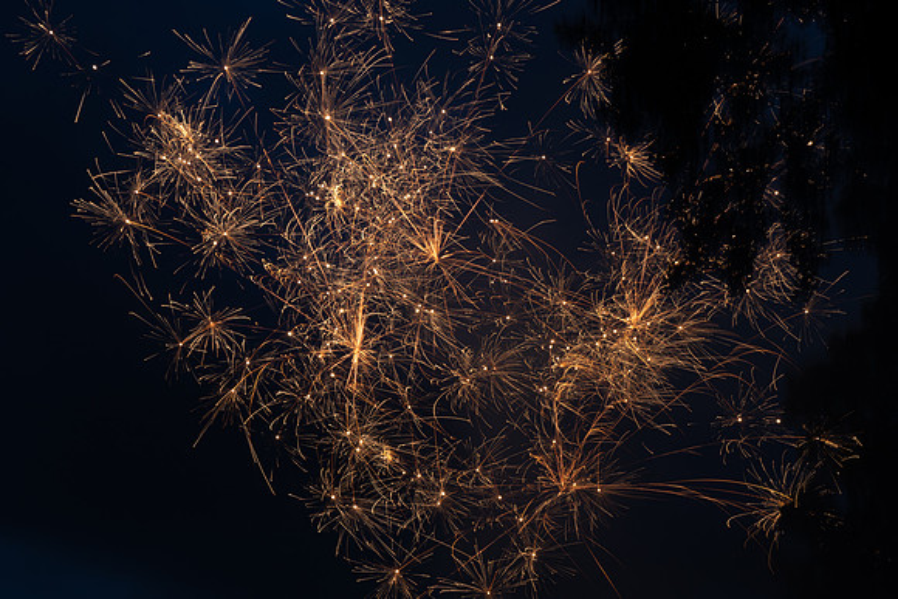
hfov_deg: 28.8
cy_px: 300
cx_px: 449
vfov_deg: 19.5
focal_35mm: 70
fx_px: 1746
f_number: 11
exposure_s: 3.3
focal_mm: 70
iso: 200
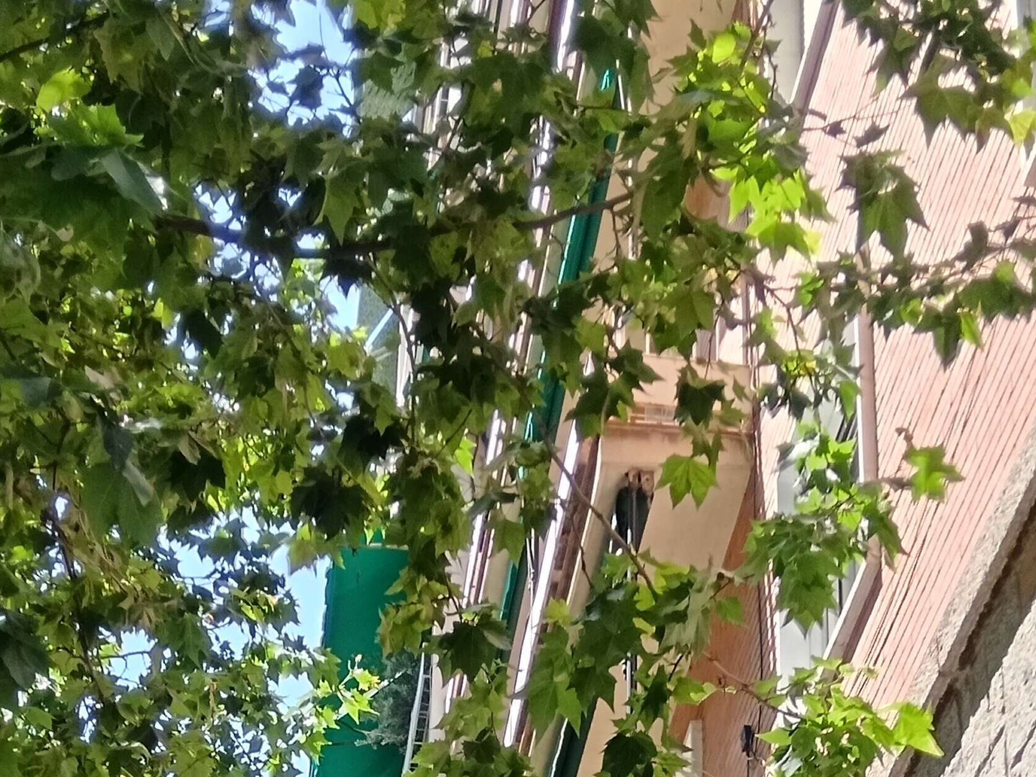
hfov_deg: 20.9
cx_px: 556
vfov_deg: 14.7
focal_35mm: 94
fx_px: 2813
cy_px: 1158
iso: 100
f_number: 1.9
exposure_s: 1/151
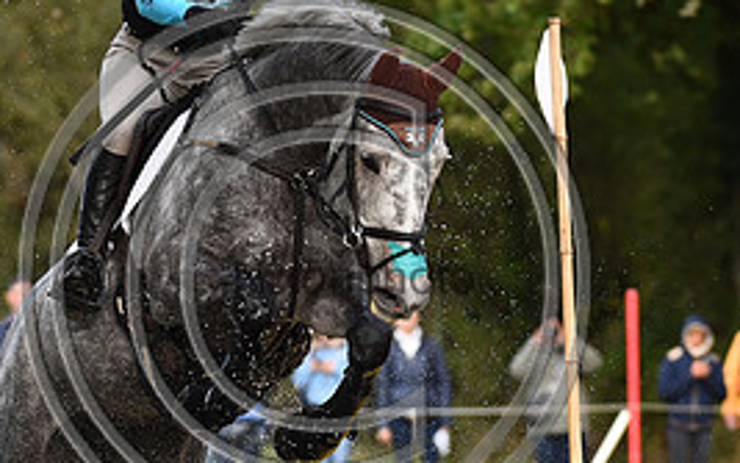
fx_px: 8936
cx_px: 274
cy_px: 241
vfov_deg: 3.0
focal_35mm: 443
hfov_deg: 4.7
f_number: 5
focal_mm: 200
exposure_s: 1/1250
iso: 1000
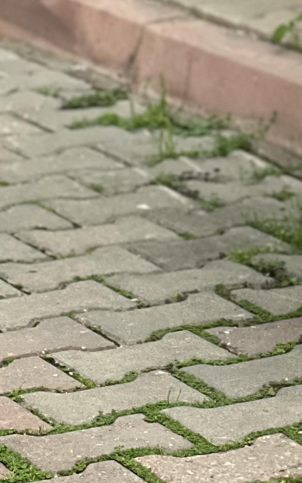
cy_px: -302
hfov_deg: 4.8
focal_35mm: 267
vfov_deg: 7.7
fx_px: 3518
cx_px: 563
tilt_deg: -3.8
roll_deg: -0.2
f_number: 2.8
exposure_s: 1/121
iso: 100
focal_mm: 9
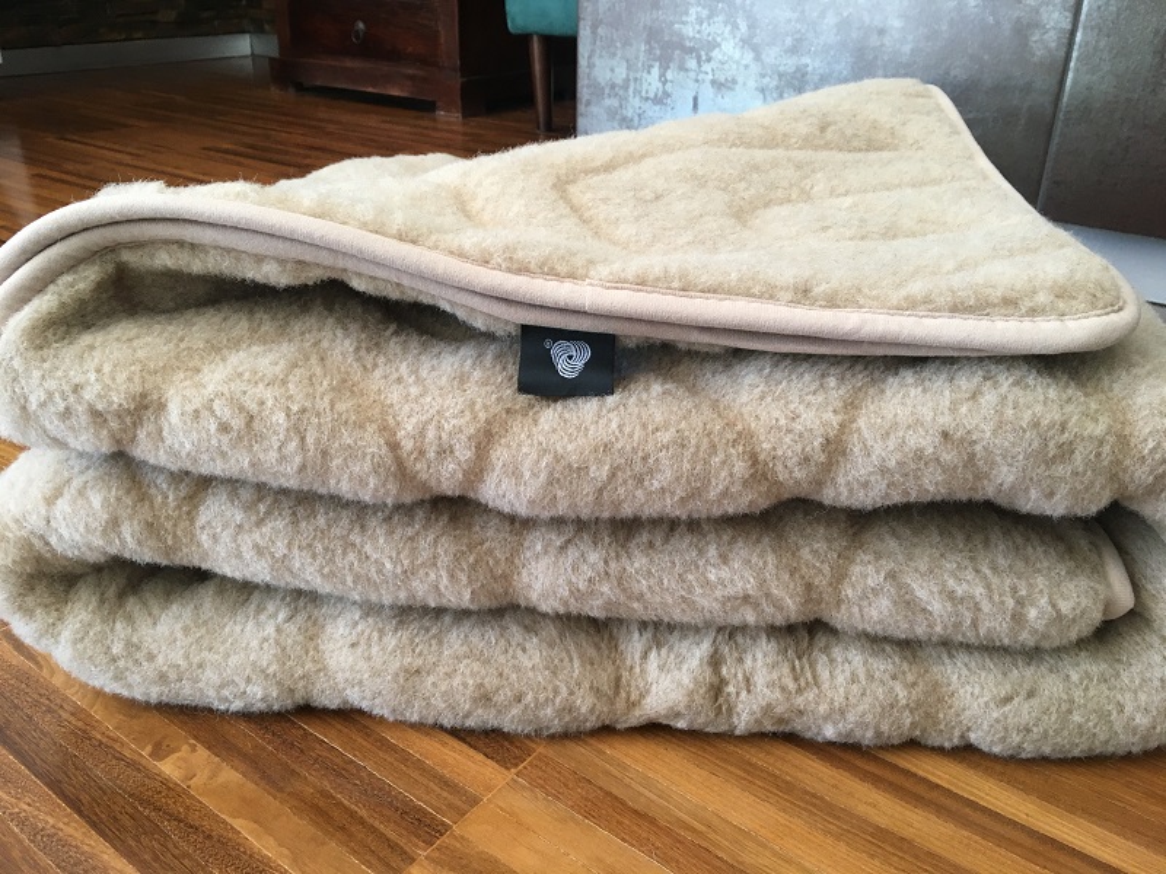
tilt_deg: -27.0
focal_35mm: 29
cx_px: 583
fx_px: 977
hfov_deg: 61.7
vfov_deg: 48.2
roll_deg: -0.8
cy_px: 437
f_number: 2.2
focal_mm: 4.15
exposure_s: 1/33
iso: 100
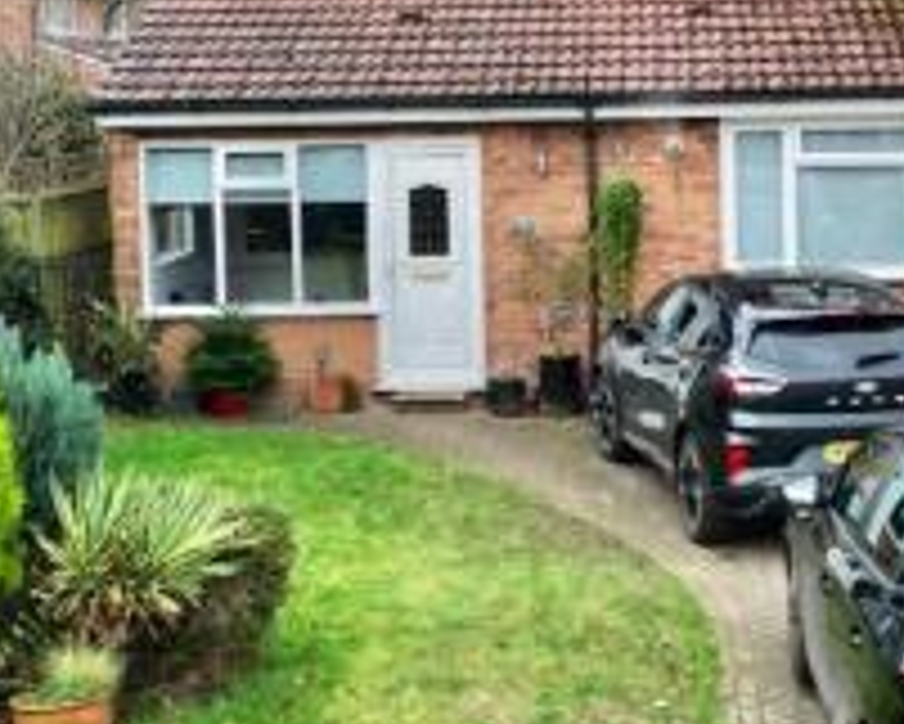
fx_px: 1820
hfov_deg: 27.8
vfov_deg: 22.3
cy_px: 191
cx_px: 551
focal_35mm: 68
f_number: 1.7
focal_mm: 6.72
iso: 100
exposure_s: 1/725
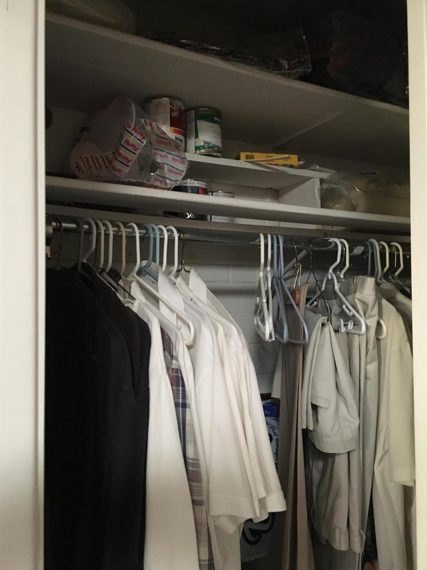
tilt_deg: +2.6
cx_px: 215
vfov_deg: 60.0
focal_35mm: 30
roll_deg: -0.7
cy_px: 288
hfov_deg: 46.8
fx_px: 493
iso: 250
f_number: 2.2
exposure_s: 1/15
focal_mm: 4.15
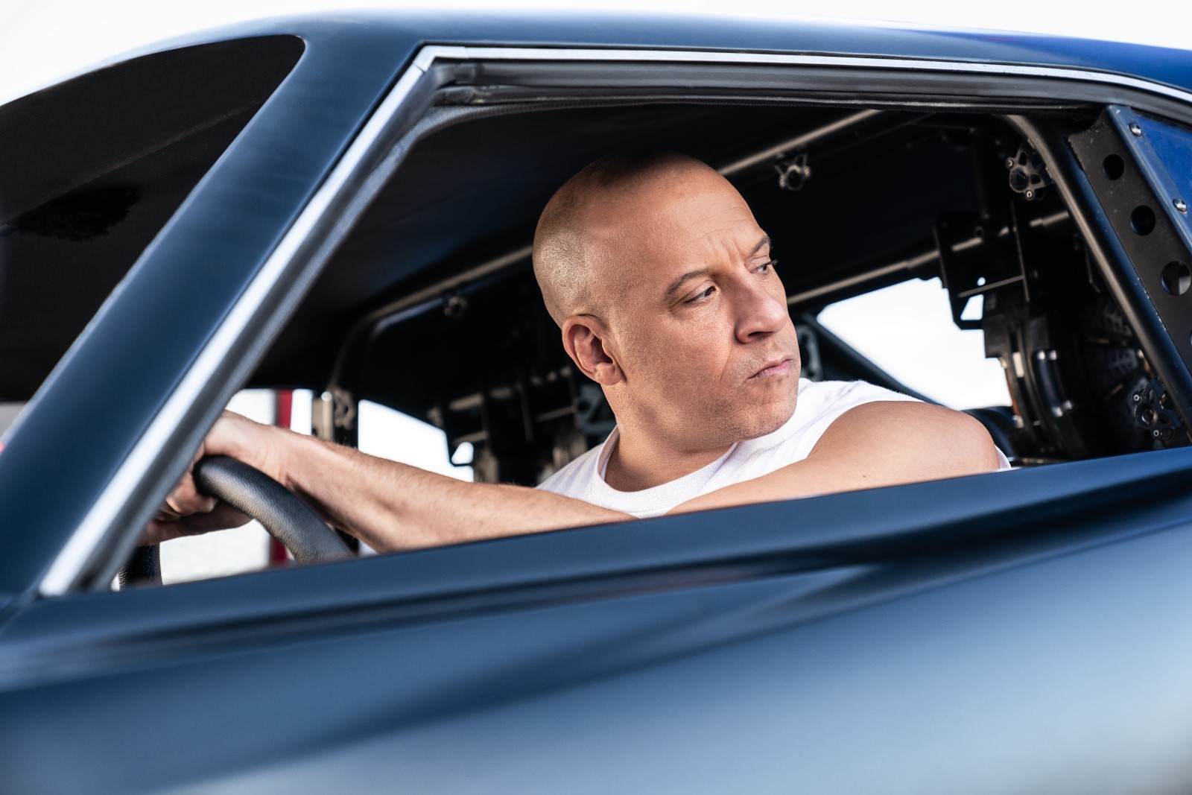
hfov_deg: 28.8
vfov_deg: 19.5
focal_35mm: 70
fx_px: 2318
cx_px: 596
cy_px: 398
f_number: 3.5
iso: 500
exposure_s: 1/500
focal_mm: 70
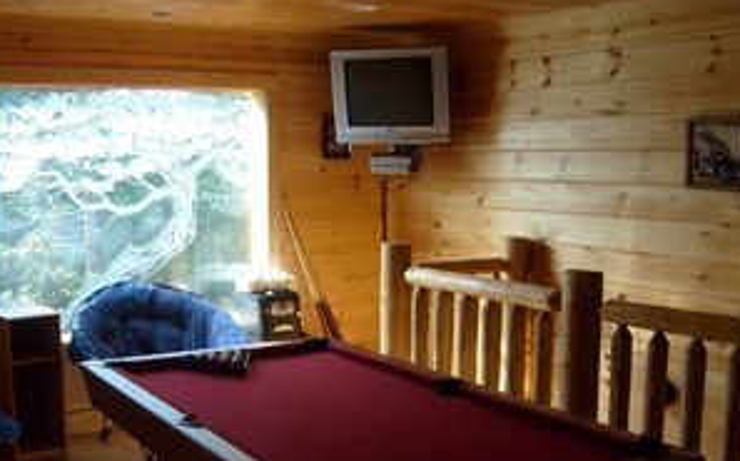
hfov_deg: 43.4
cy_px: 316
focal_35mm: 46
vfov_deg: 27.7
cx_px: 311
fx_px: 927
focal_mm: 5.8
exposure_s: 1/90
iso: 80
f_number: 2.8
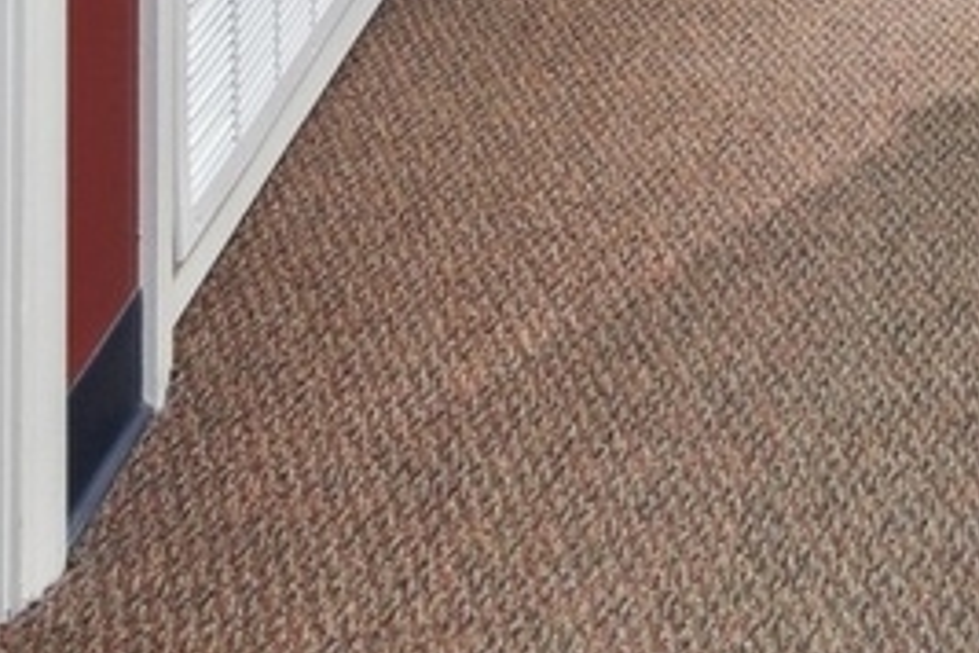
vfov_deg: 12.4
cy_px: -957
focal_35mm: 85
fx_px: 2311
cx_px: 1489
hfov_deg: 20.3
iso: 200
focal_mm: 14
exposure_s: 1/8
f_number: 9.5
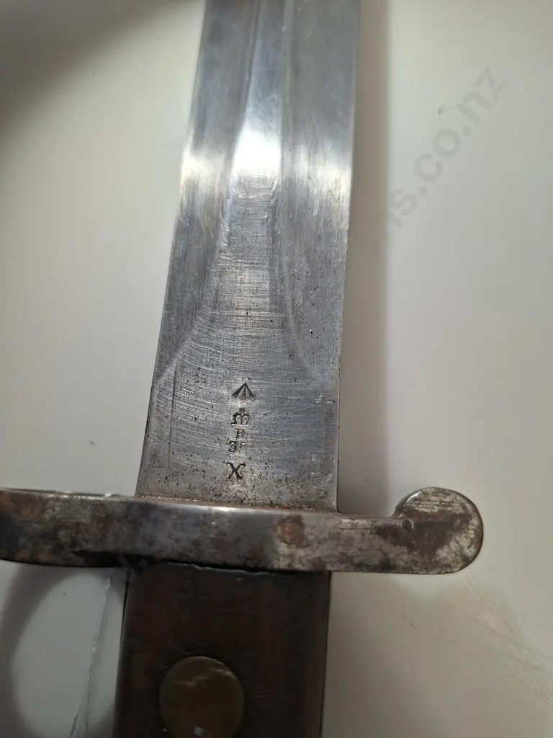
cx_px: 276
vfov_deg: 73.9
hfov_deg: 58.9
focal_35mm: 23
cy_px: 369
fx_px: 490
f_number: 1.8
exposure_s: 1/100
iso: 80
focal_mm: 5.54
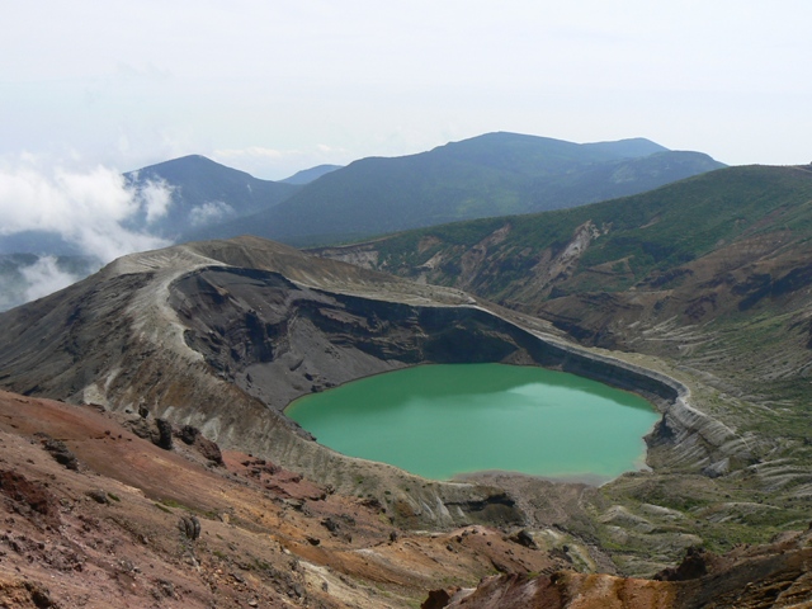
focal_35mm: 36
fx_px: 844
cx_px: 406
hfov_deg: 51.4
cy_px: 304
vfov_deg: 39.7
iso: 80
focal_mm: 6
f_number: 6.3
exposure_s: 1/500
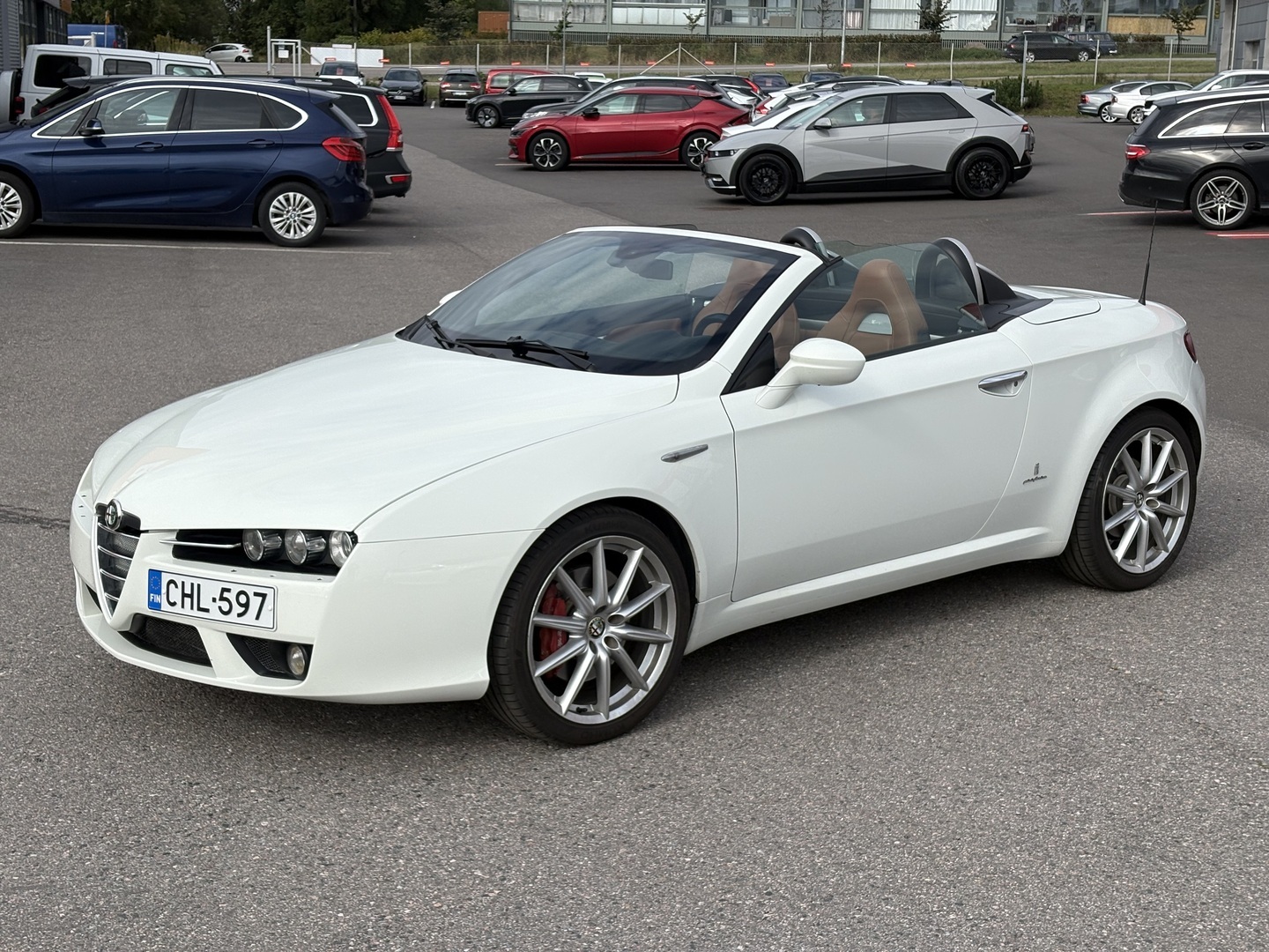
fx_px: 1906
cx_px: 634
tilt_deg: -10.3
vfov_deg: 28.0
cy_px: 476
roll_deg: -1.3
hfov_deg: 36.8
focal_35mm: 52
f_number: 1.6
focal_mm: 5.96
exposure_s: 1/3636
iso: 40
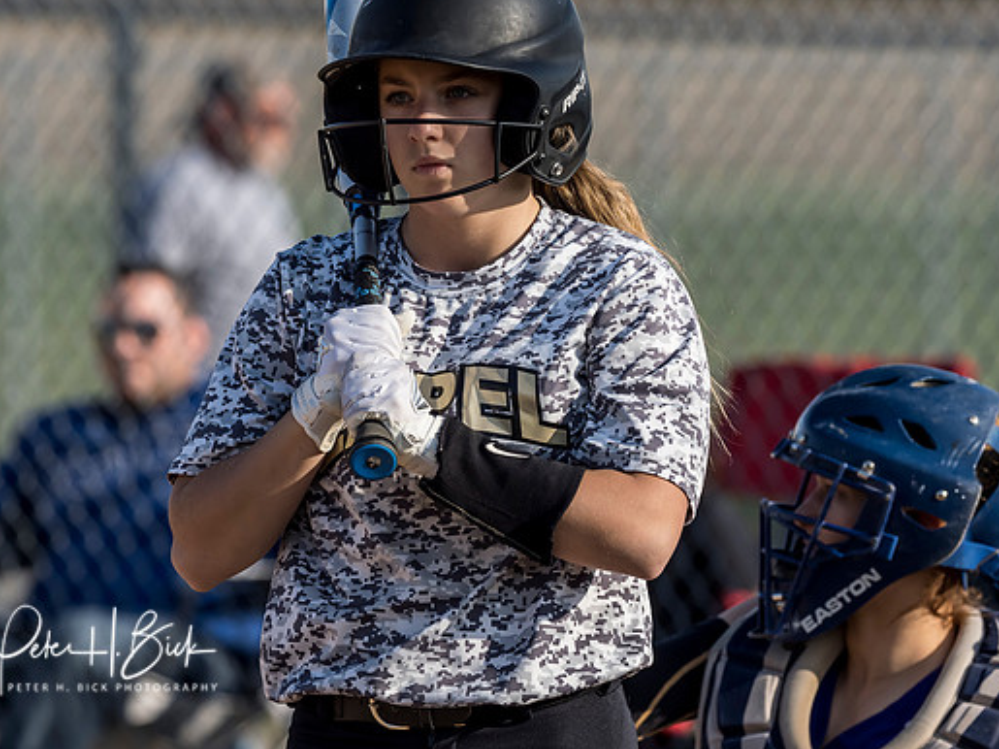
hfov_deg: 2.9
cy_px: 333
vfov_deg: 2.2
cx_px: 502
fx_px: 19533
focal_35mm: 677
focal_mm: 300
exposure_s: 1/1600
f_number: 5.6
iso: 400
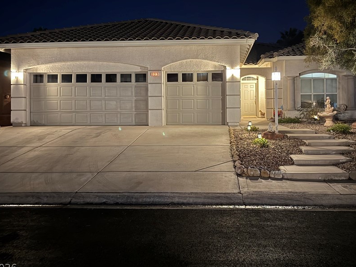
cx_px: 198
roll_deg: +0.2
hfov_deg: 58.2
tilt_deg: -0.5
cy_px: 103
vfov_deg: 45.1
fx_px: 319
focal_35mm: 31
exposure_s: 1/9
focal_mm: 6.76
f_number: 1.78
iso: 1000
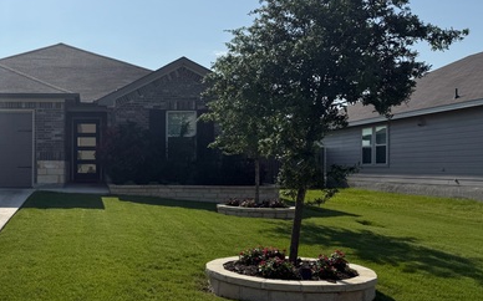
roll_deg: -0.5
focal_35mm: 42
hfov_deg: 44.9
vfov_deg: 30.4
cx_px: 96
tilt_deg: -0.5
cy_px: 175
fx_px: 553
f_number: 1.78
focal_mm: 6.76
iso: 80
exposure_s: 1/14286
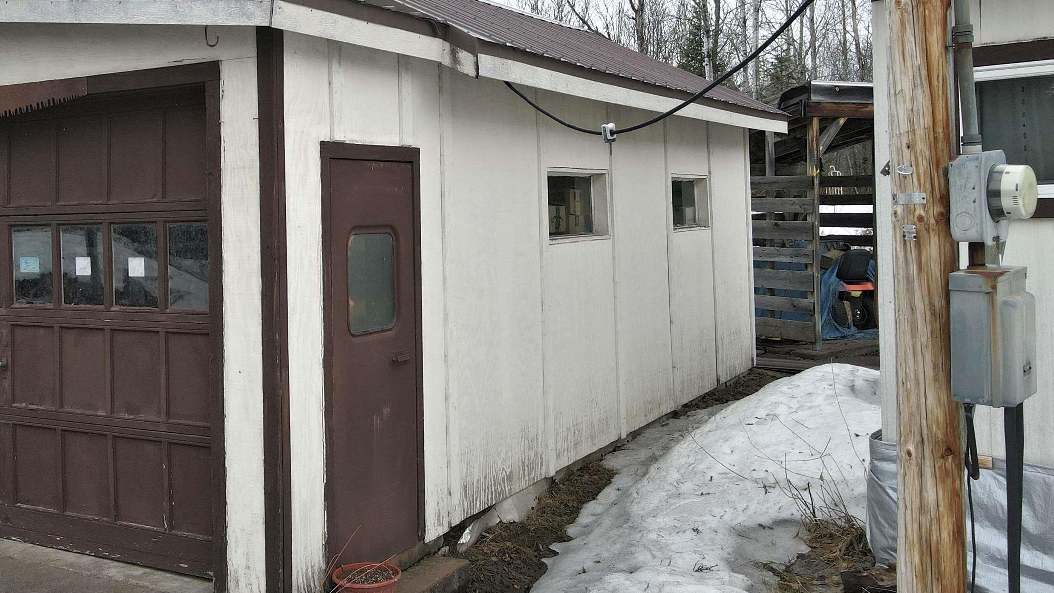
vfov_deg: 31.0
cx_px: 389
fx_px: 1062
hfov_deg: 52.2
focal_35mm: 38
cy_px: 206
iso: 100
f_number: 2.8
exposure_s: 1/350
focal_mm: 4.5
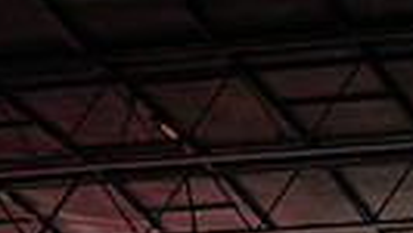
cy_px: 482
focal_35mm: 192
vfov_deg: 6.2
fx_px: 2104
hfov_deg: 11.0
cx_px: 500
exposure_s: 1/2000
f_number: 2.8
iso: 200
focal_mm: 27.4
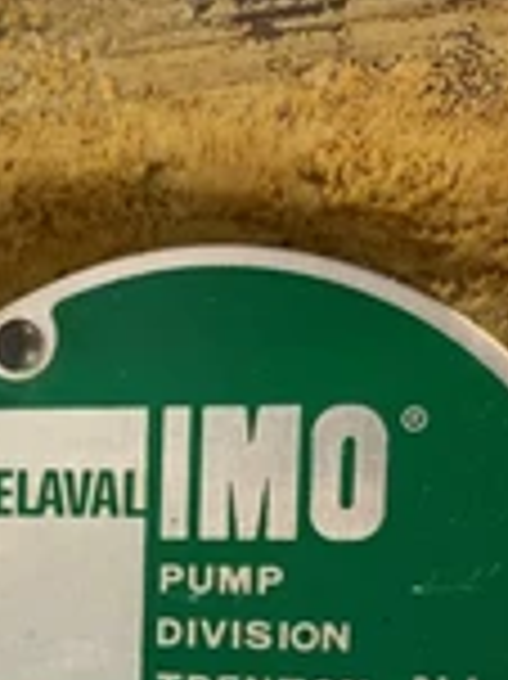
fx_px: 1352
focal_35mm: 69
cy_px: 707
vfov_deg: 26.4
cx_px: 9
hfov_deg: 20.6
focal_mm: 4.25
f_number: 1.8
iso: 64
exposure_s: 1/60
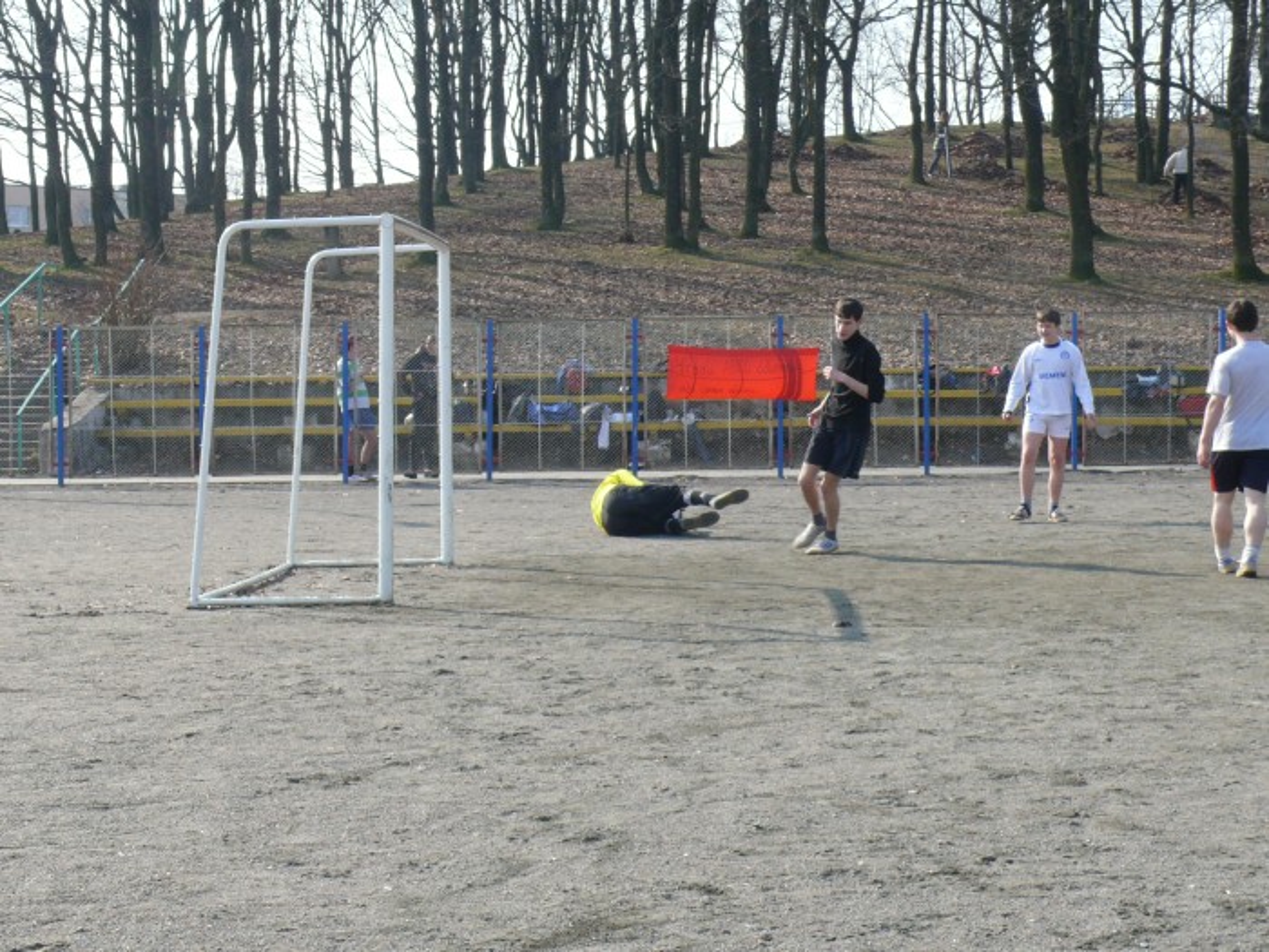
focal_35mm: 75
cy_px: 476
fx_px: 2749
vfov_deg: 19.6
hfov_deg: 26.0
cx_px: 634
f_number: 5.6
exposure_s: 1/200
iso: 100
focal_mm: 11.3
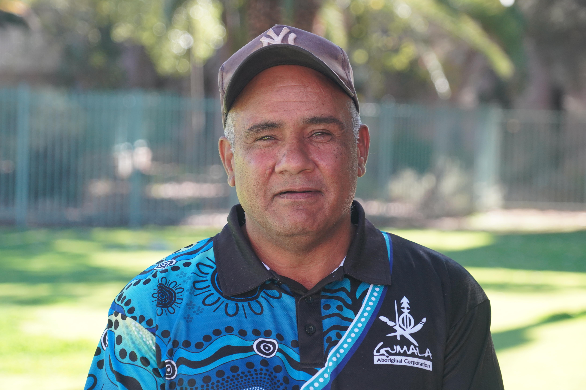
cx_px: 293
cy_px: 195
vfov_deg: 10.7
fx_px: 2083
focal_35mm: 128
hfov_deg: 16.0
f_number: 6.3
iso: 1250
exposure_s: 1/160
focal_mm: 128
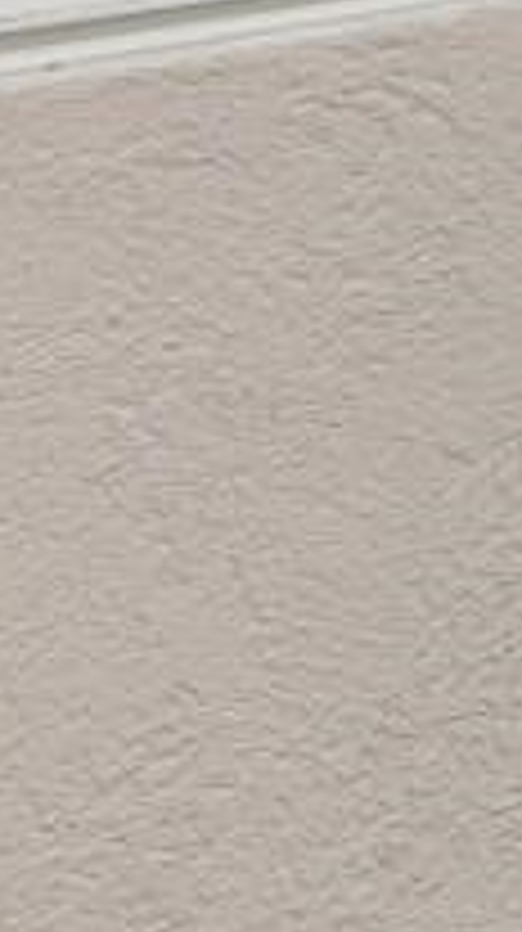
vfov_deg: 15.5
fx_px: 3035
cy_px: -621
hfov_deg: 6.1
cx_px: 2655
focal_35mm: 123
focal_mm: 10
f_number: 4.5
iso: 100
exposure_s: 1
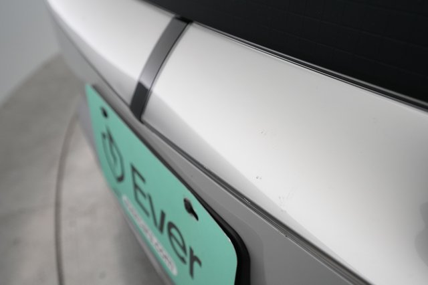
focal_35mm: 28
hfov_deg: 65.5
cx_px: 214
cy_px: 142
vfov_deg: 46.4
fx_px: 333
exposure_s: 1/100
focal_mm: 28
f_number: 5.6
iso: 3200
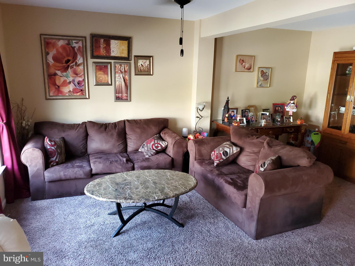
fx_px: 267
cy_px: 133
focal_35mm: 26
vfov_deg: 53.1
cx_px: 178
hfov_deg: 67.3
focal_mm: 4.3
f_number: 1.5
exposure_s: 1/40
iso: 320
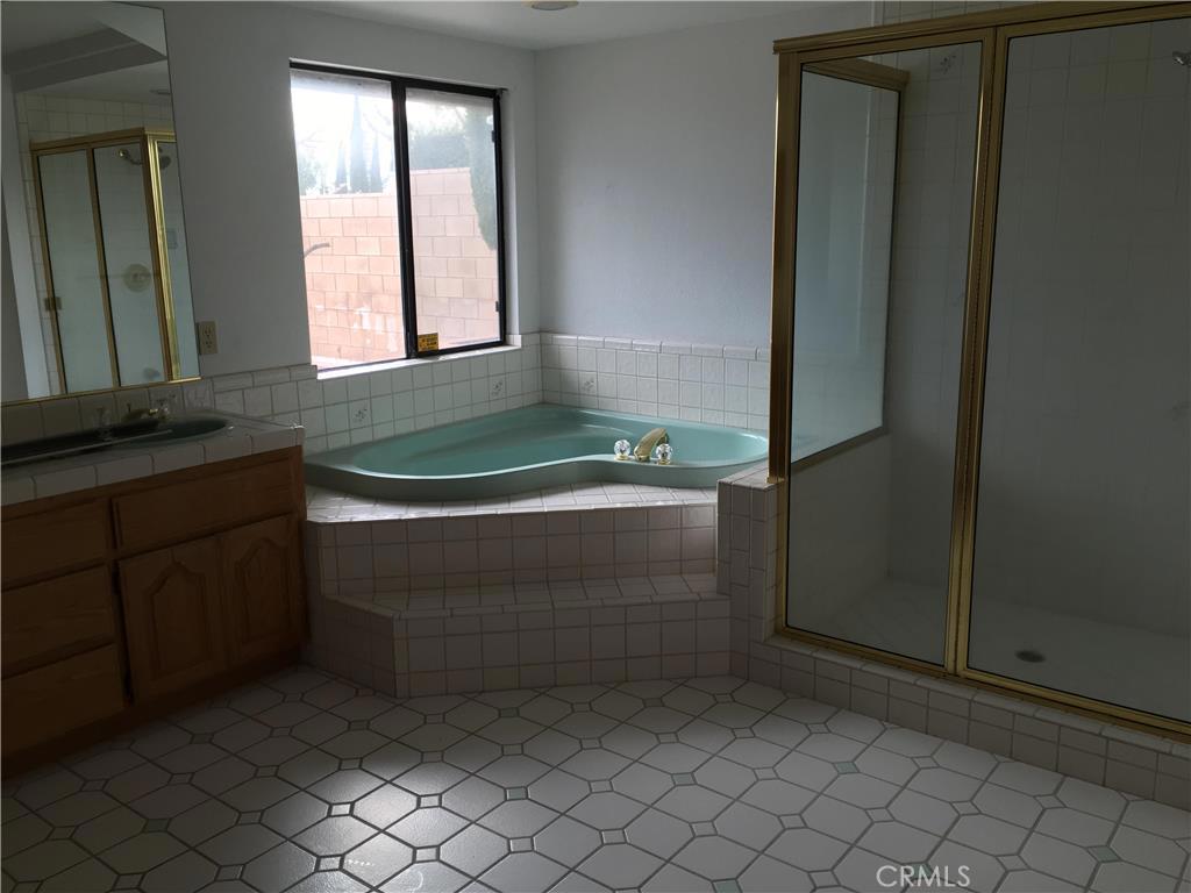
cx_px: 596
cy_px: 446
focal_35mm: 29
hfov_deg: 61.7
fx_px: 998
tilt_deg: -10.9
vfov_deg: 48.2
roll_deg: +0.5
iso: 40
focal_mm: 4.15
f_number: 2.2
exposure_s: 1/120
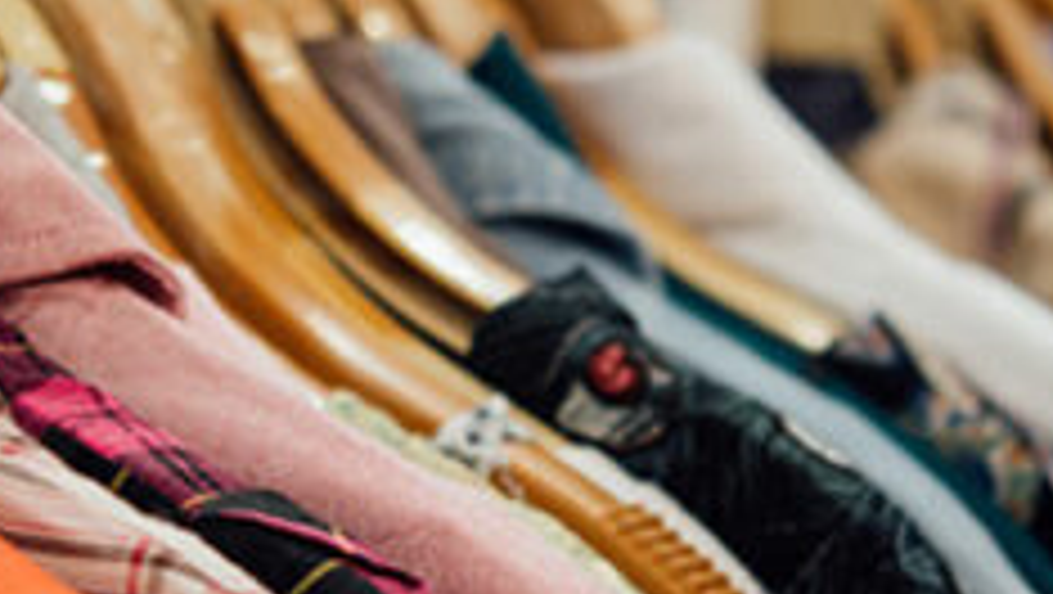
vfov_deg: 6.5
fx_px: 5225
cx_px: 454
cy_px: 320
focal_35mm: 187
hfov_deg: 11.5
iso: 800
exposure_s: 1/160
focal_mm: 60
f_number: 2.8
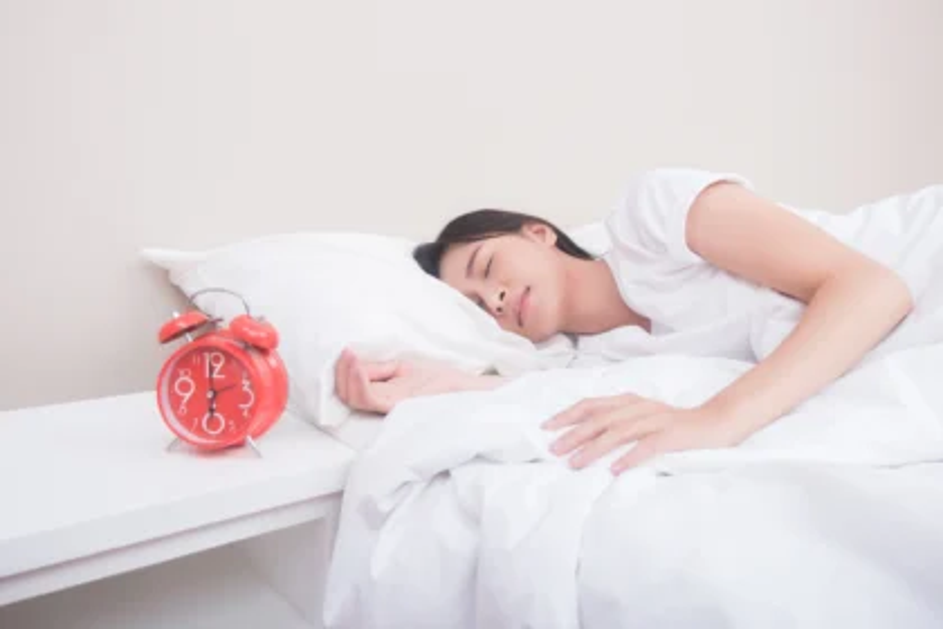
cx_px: 472
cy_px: 314
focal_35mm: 31
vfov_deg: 42.3
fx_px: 812
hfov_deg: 60.3
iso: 100
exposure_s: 1/160
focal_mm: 31
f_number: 8
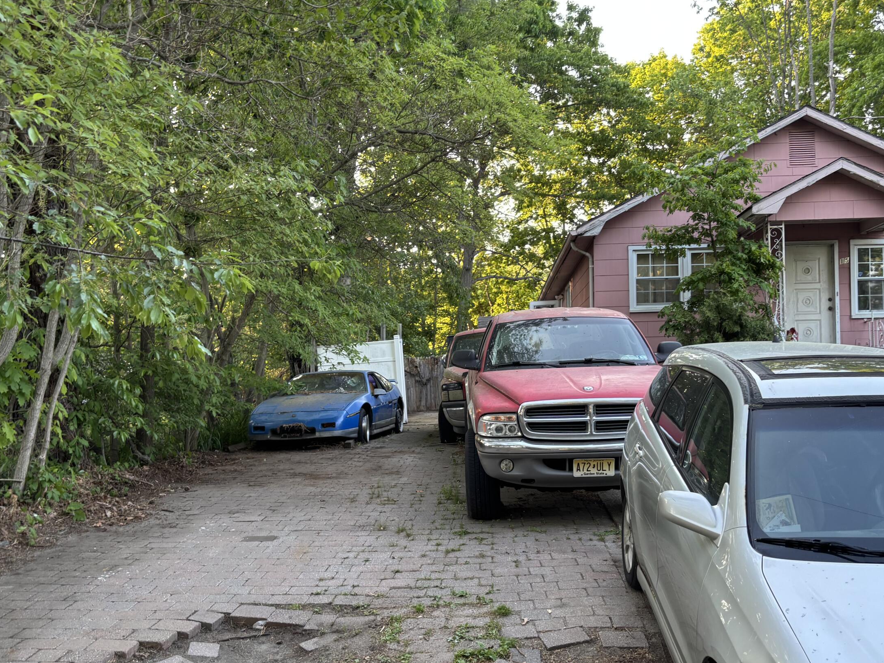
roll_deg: -1.6
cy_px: 382
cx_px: 441
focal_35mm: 36
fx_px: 919
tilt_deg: +0.2
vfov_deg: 39.6
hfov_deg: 51.4
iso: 64
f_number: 1.6
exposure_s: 1/121
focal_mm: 5.96
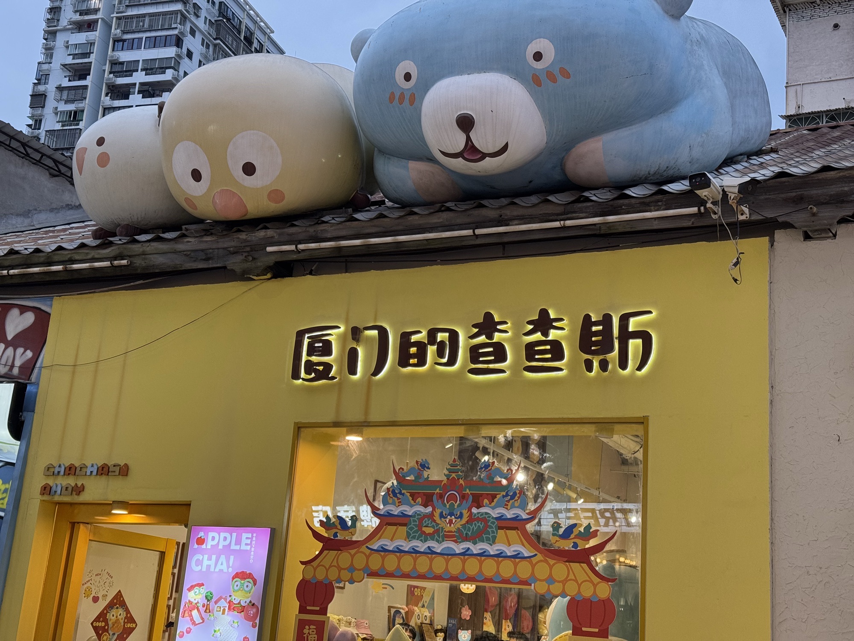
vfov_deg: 30.3
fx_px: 1184
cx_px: 427
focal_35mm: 48
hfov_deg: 39.7
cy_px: 320
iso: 160
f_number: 1.78
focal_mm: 6.76
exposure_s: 1/100
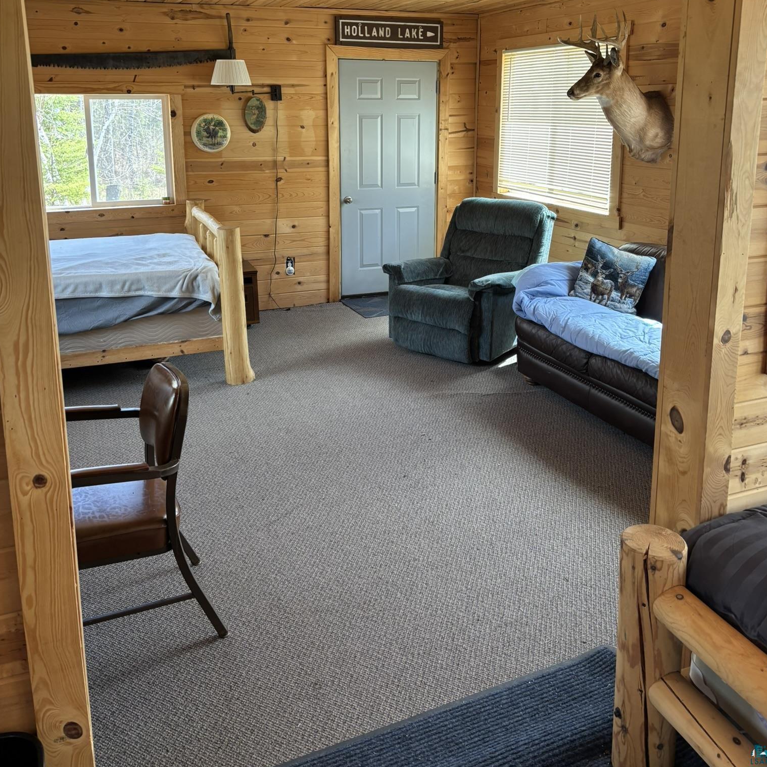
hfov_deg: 52.5
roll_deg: -1.6
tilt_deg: -10.1
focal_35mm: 31
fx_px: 777
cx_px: 384
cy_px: 253
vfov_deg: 51.5
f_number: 1.6
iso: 100
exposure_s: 1/121
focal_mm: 5.96
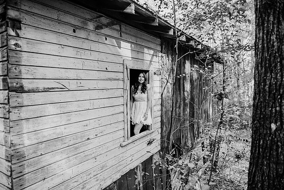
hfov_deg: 73.7
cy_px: 95
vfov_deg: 53.2
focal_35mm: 24
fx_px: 189
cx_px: 142
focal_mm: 24
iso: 320
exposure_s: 1/160
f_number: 2.8
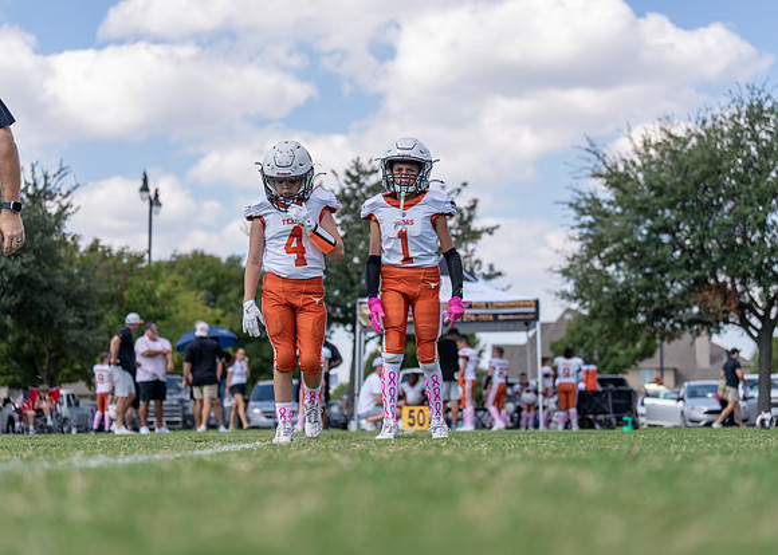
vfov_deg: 18.4
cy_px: 278
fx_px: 1713
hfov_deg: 25.6
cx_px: 389
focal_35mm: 78
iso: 100
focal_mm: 74
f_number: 2.8
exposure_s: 1/1000
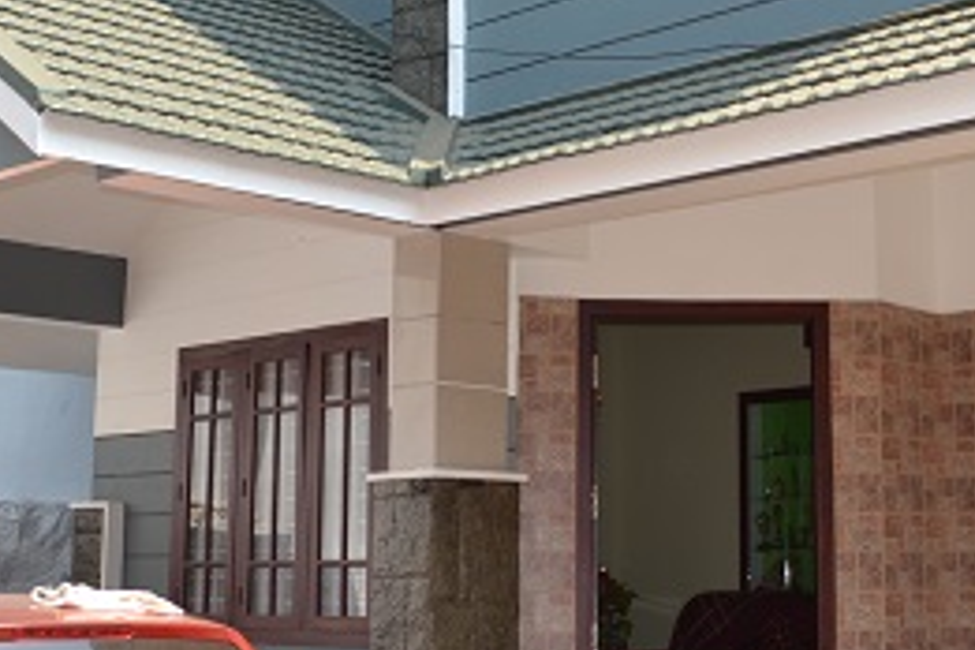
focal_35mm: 62
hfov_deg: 32.1
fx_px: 1679
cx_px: 654
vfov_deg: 21.9
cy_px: 248
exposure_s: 1/200
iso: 100
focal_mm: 18
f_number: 5
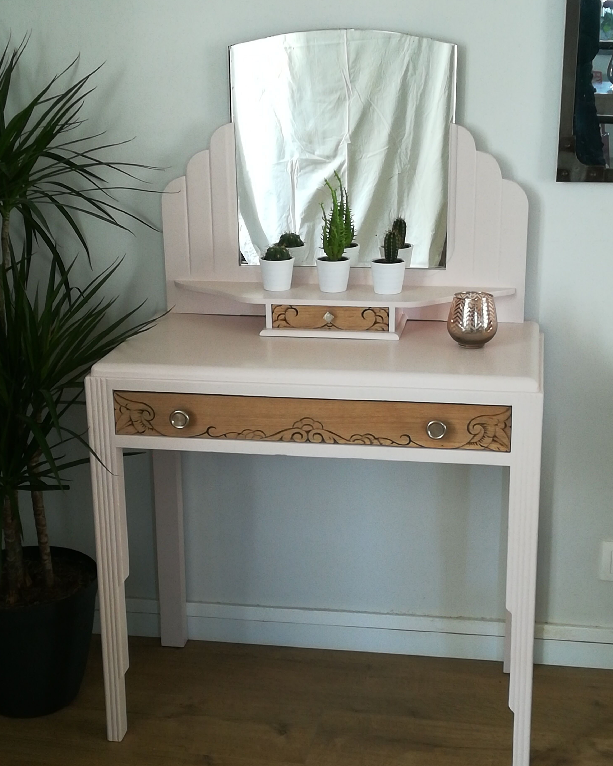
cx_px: 305
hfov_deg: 27.1
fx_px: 1270
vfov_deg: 33.6
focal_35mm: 56
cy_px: 406
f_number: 2.2
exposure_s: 1/25
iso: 400
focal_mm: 3.83
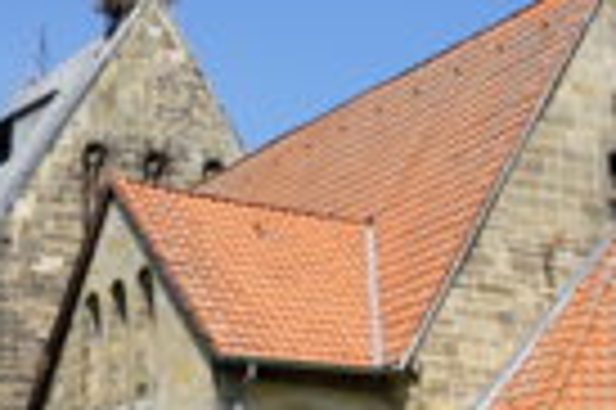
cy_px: 408
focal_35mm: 111
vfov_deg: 12.2
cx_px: 297
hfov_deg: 18.4
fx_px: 1897
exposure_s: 1/400
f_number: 7.1
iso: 100
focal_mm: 38
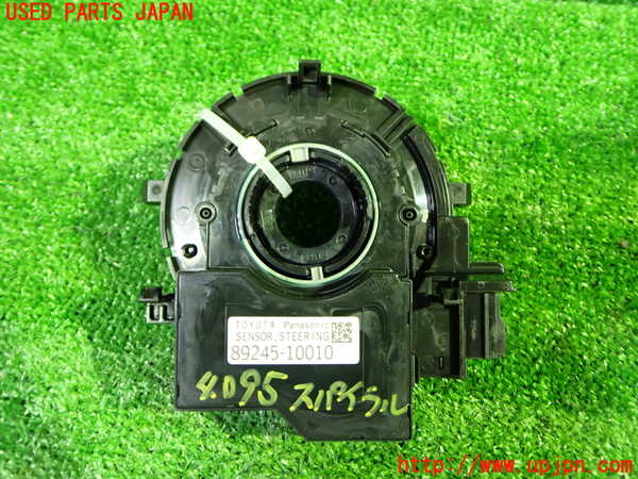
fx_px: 553
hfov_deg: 60.0
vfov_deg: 46.8
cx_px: 319
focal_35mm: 30
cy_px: 240
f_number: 2.3
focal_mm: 5.4
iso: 800
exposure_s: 1/20
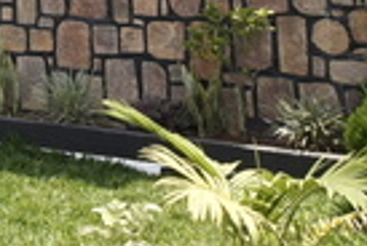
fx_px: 960
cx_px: -206
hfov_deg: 18.7
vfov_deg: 12.3
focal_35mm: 94
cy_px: -298
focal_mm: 10
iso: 100
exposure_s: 1/160
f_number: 8
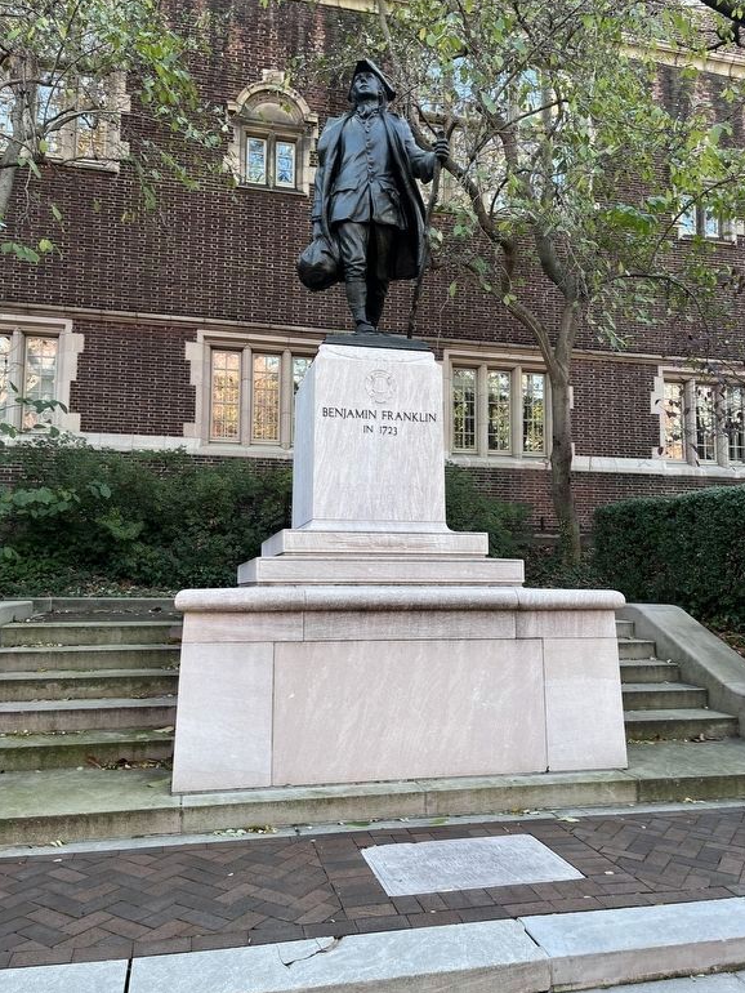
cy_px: 503
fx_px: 774
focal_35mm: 27
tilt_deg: +9.9
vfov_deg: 65.3
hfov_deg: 51.4
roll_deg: -2.0
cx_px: 383
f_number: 1.6
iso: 32
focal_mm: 5.1
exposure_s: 1/145
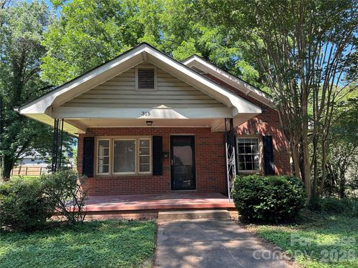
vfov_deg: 56.8
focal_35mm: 24
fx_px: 248
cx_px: 179
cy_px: 134
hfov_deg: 71.6
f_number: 1.78
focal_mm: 6.86
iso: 80
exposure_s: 1/462
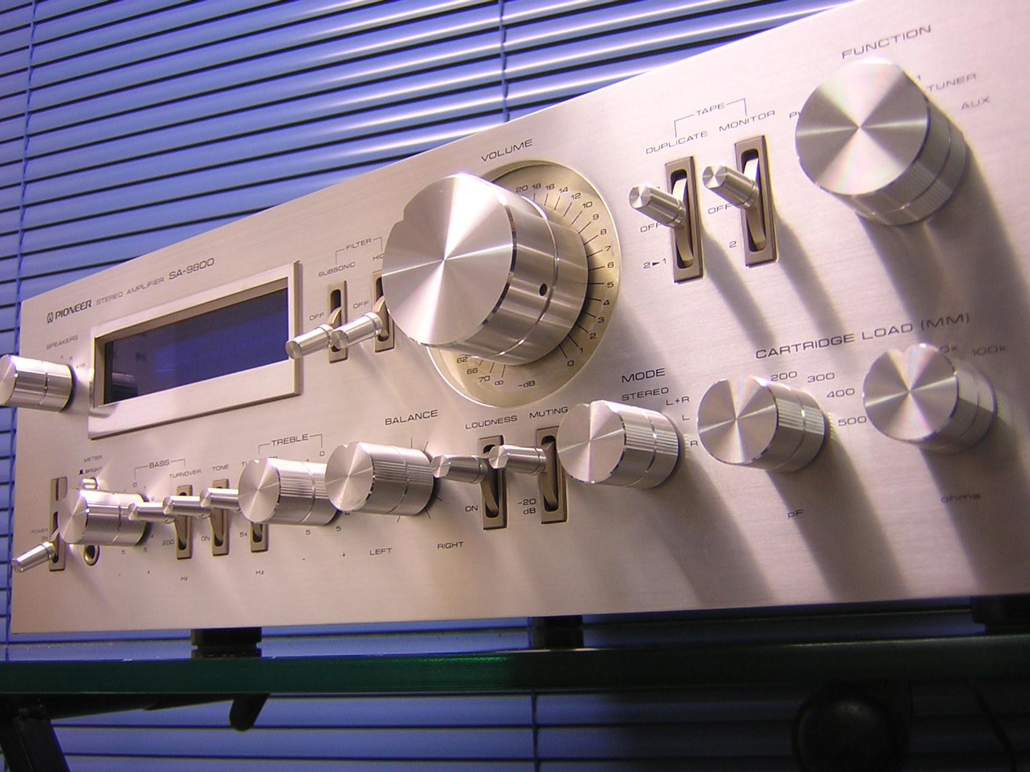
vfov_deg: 36.0
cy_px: 386
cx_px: 515
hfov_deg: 46.8
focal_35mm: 40
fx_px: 1190
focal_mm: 5.2
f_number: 2.7
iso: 100
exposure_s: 1/8.6
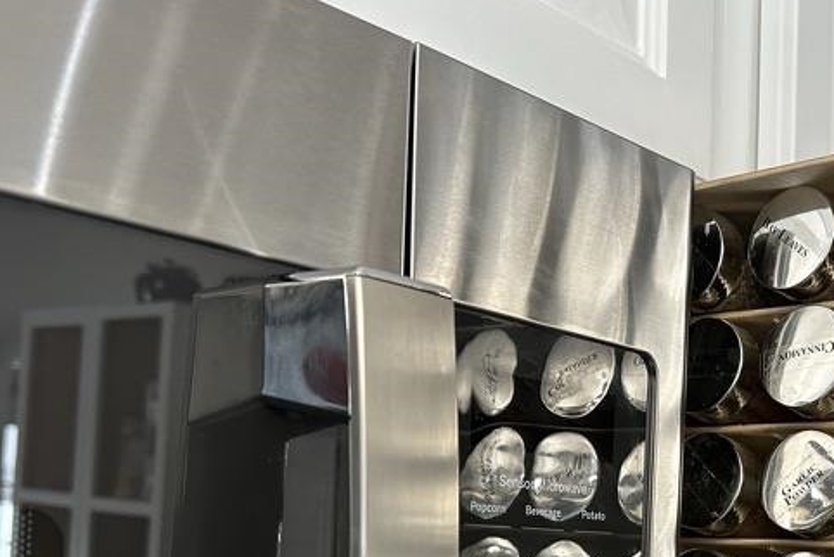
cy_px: 564
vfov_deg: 24.3
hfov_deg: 36.0
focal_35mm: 53
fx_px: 1229
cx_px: 689
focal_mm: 6.86
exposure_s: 1/60
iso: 200
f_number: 1.78
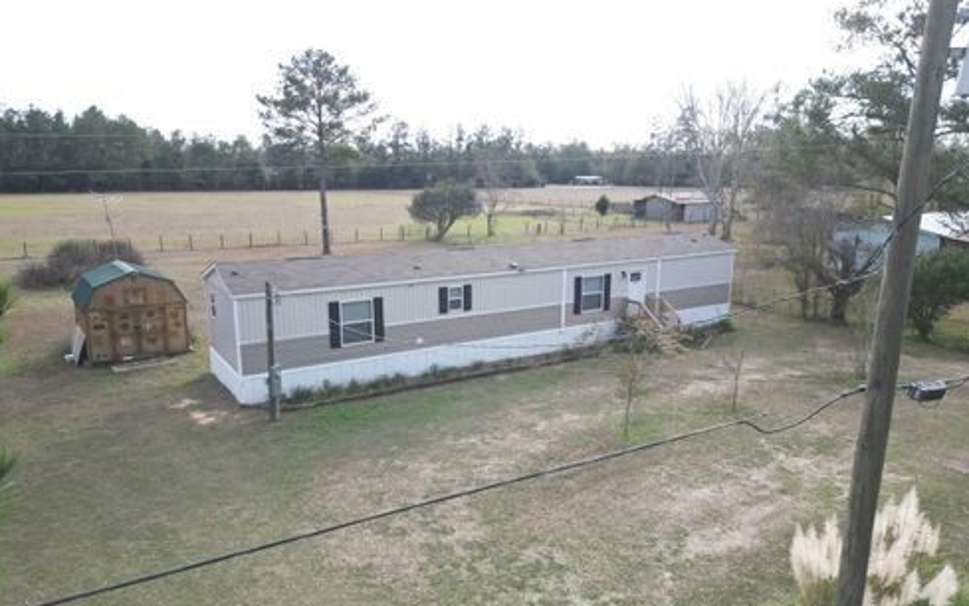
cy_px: 326
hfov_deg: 70.4
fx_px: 687
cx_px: 491
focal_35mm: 26
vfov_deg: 47.6
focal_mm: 6.72
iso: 100
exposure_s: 1/640
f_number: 1.7
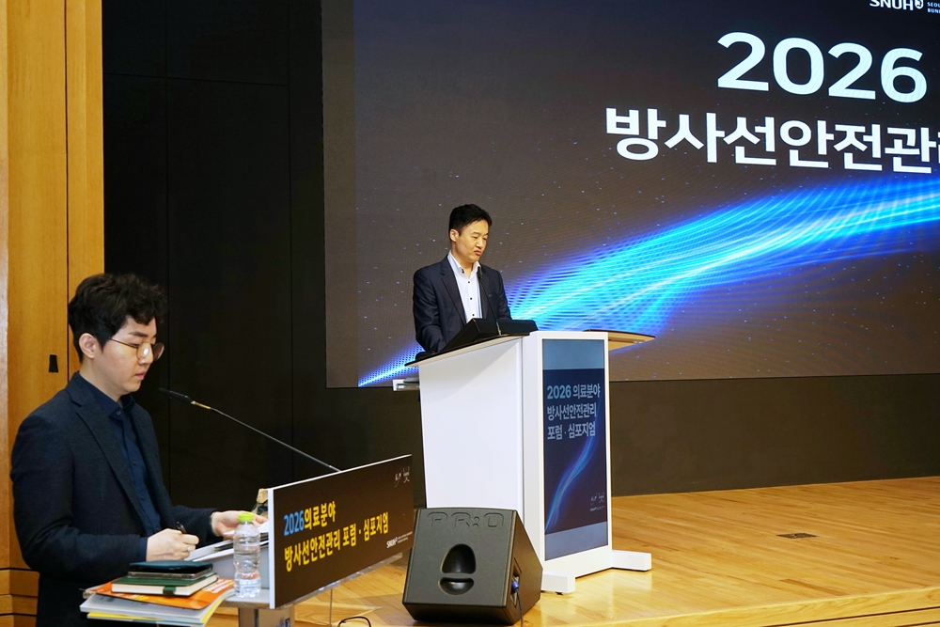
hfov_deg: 43.6
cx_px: 470
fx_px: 1175
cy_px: 314
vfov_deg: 29.9
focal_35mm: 45
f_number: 7.1
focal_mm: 45
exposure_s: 1/100
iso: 400
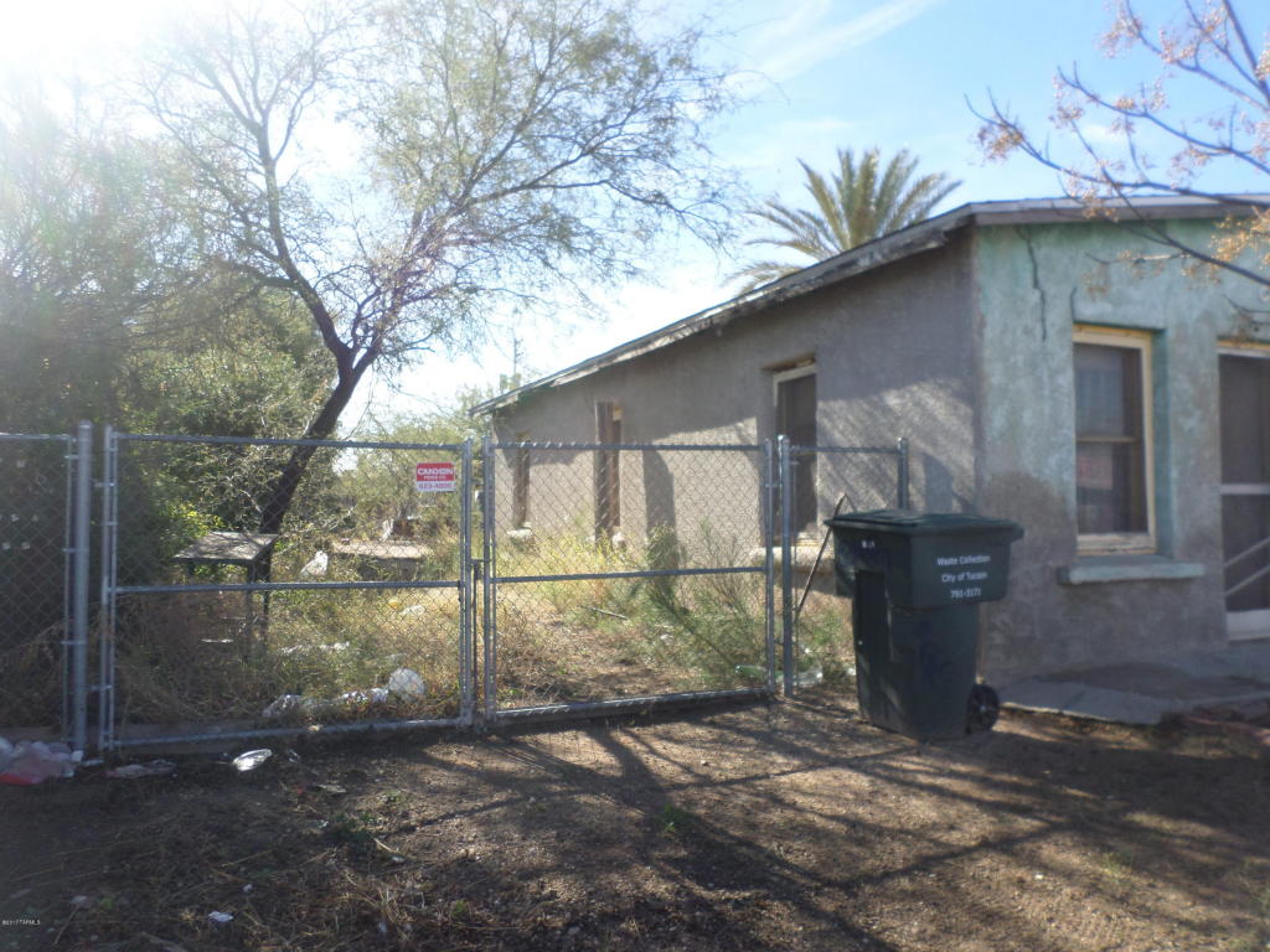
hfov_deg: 69.4
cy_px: 476
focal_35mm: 25
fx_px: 917
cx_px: 635
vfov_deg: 54.9
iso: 80
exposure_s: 1/500
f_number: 2.5
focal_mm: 4.5
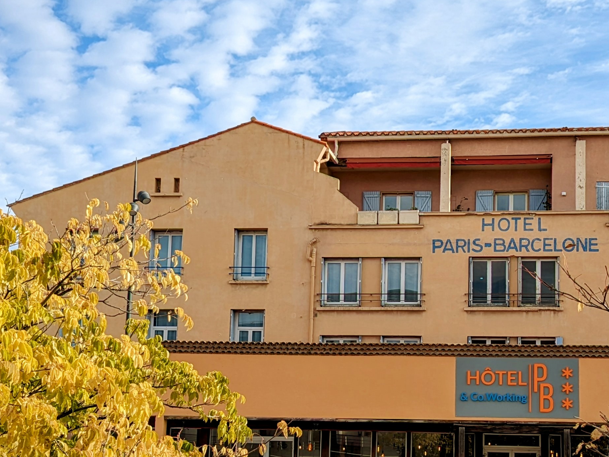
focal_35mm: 52
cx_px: 433
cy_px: 325
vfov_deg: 27.8
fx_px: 915
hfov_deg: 36.2
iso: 48
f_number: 1.7
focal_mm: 4.53
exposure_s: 1/2058
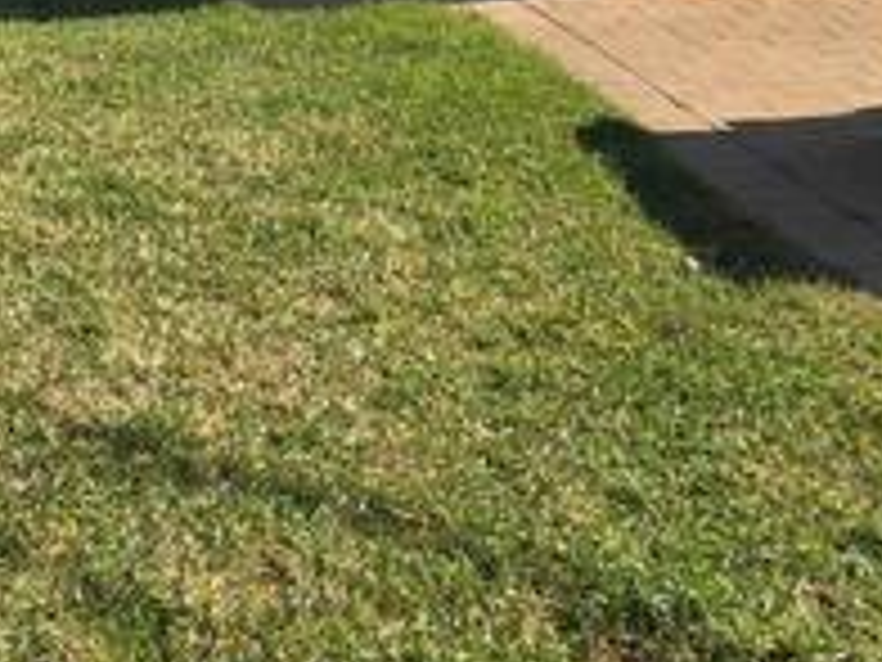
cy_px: -302
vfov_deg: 22.9
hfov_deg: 34.7
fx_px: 1350
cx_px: 135
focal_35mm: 53
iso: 40
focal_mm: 2.2
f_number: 1.9
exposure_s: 1/2500
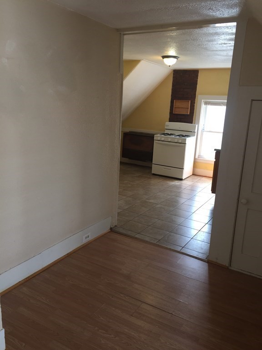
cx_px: 131
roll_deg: -3.0
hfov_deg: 48.2
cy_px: 175
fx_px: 293
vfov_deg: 61.7
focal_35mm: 29
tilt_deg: -11.5
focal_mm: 4.15
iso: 32
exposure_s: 1/40
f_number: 2.2
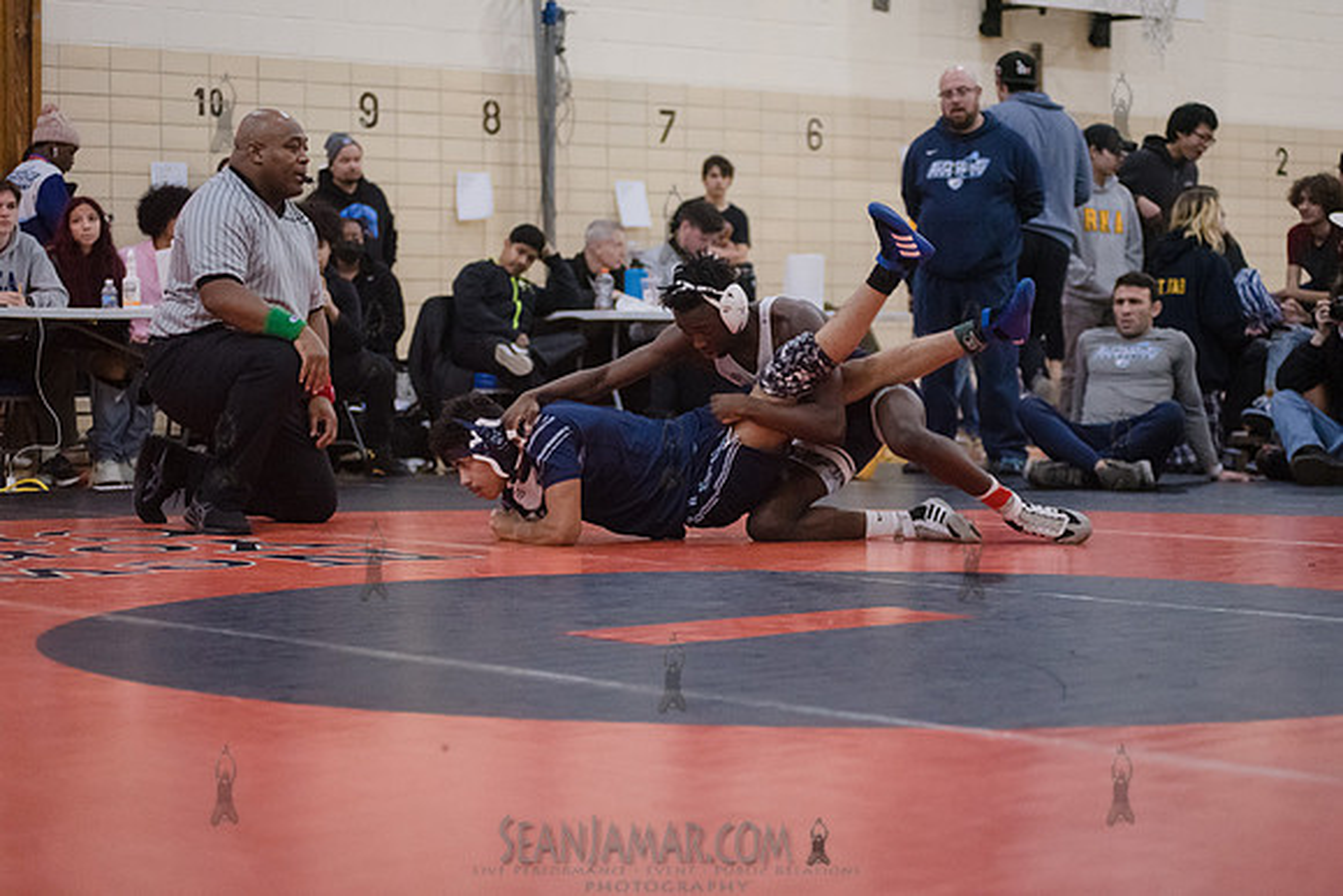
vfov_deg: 17.1
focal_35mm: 80
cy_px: 448
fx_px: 2985
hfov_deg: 25.4
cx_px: 672
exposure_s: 1/320
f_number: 3.2
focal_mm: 80
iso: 8000
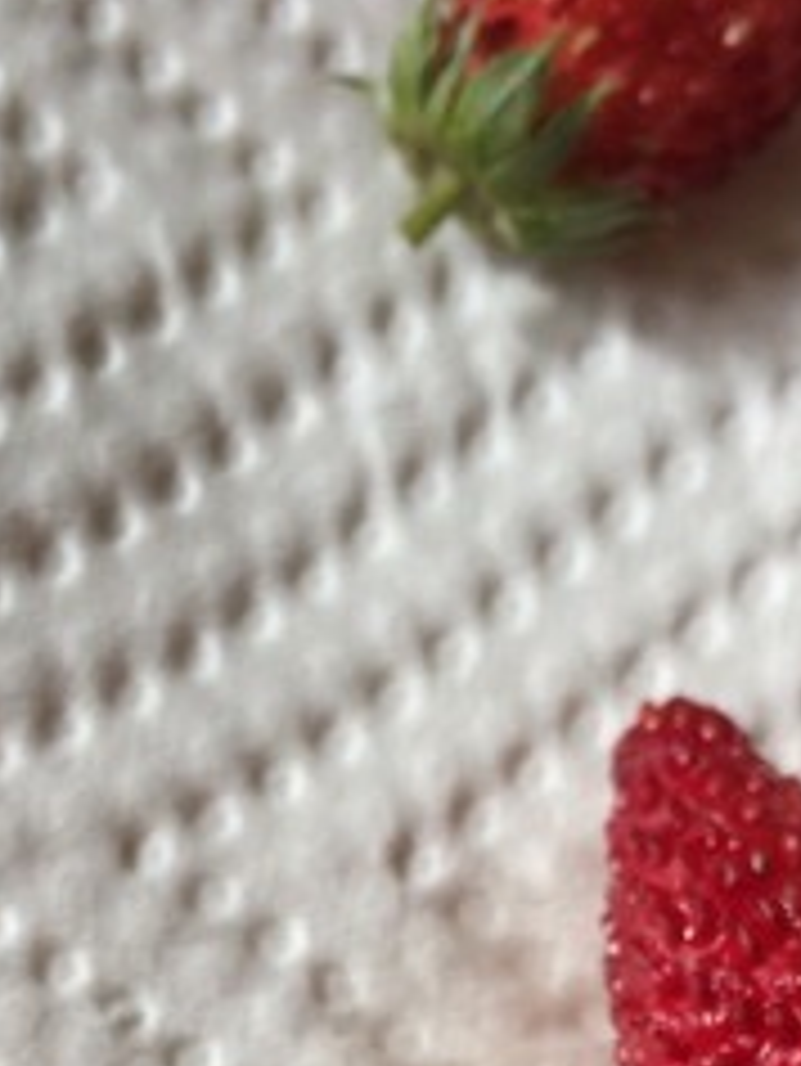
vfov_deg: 18.3
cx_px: 549
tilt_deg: -64.3
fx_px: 3021
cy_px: 1480
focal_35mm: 98
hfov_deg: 15.1
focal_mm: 4.15
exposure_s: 1/60
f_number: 2.2
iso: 40
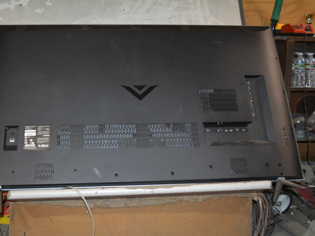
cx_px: 141
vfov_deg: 36.8
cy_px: 118
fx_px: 355
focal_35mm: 39
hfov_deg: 47.8
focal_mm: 24
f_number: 4
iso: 1800
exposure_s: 1/60
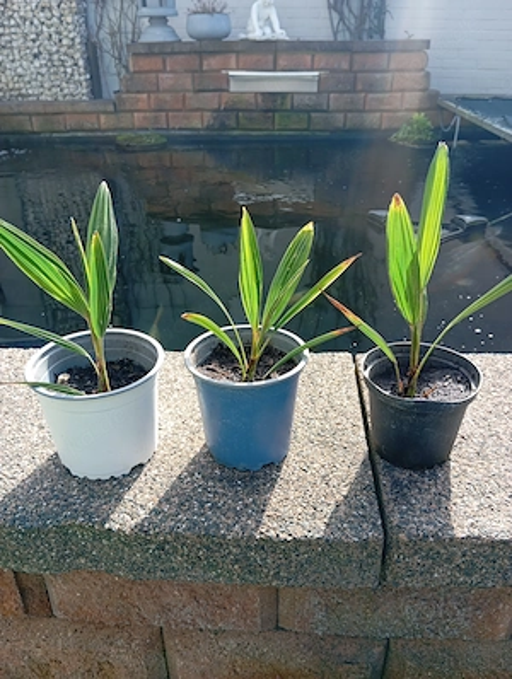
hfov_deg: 49.9
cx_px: 256
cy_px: 340
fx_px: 550
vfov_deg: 63.4
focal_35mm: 28
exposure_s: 1/146
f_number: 1.8
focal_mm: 4.22
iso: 113
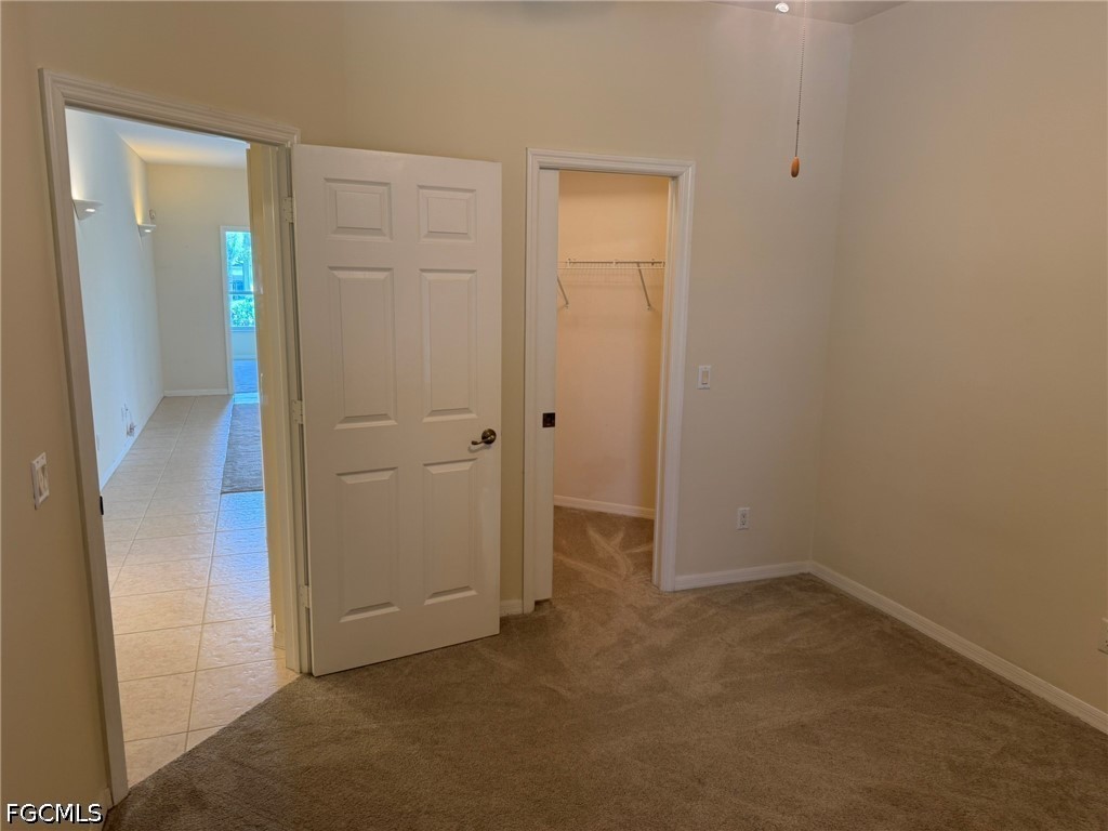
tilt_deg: -10.1
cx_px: 554
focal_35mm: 24
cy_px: 416
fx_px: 768
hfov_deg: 71.6
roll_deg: -1.0
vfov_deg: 56.8
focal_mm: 6.76
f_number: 1.78
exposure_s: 1/60
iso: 160
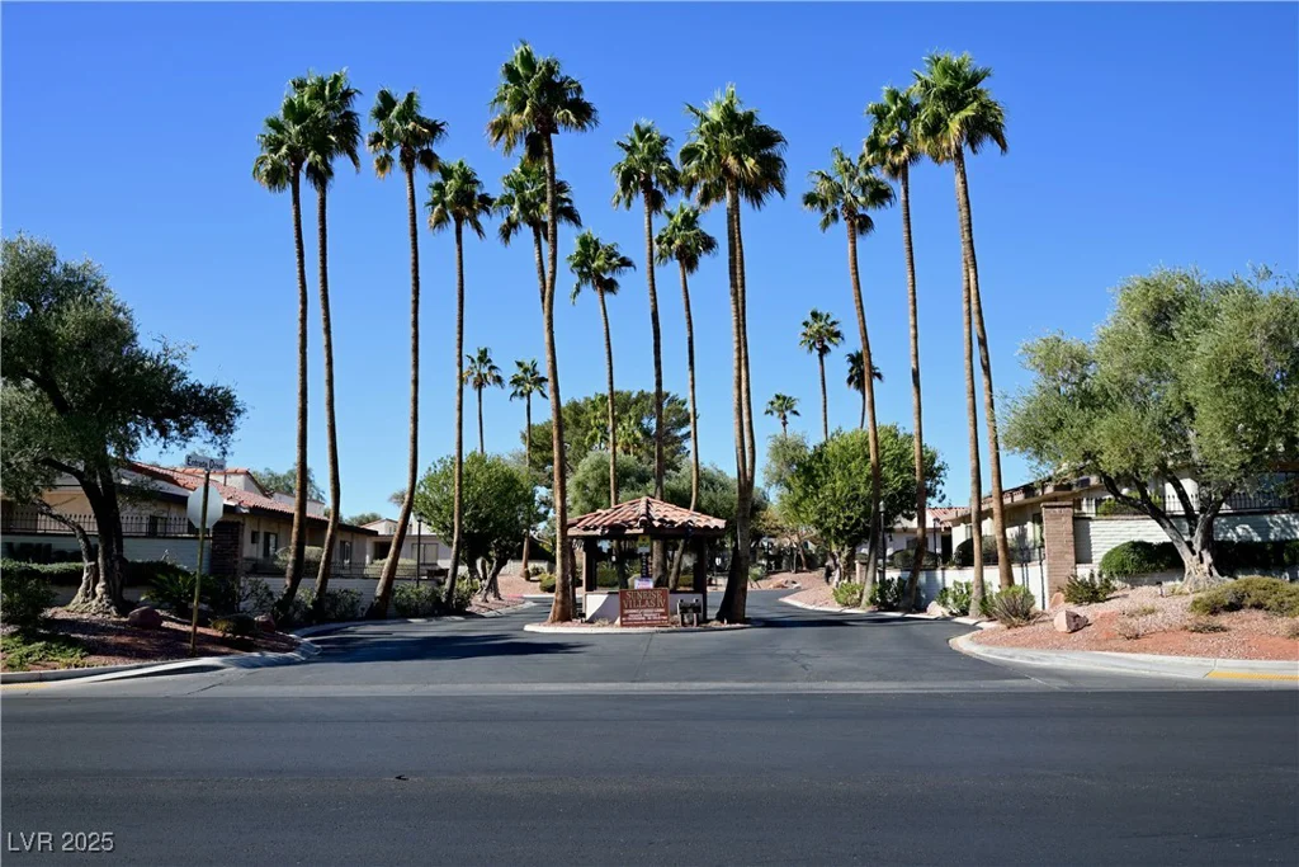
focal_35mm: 30
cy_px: 434
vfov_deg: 43.6
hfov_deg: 61.9
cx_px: 650
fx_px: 1083
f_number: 14
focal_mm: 30
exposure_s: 1/60
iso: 100
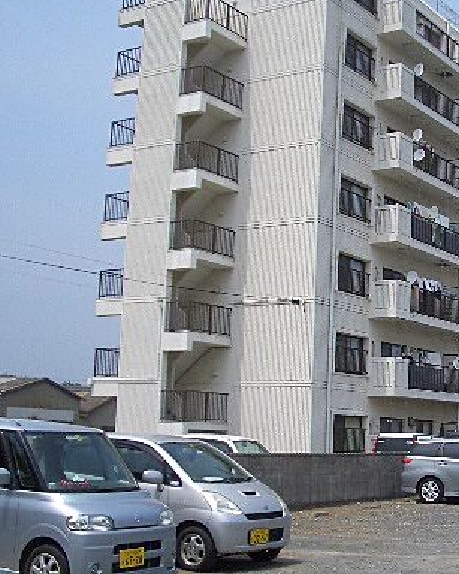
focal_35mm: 57
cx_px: 453
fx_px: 968
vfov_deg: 33.0
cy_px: 296
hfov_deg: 25.4
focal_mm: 5.8
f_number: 4.3
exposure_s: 1/500
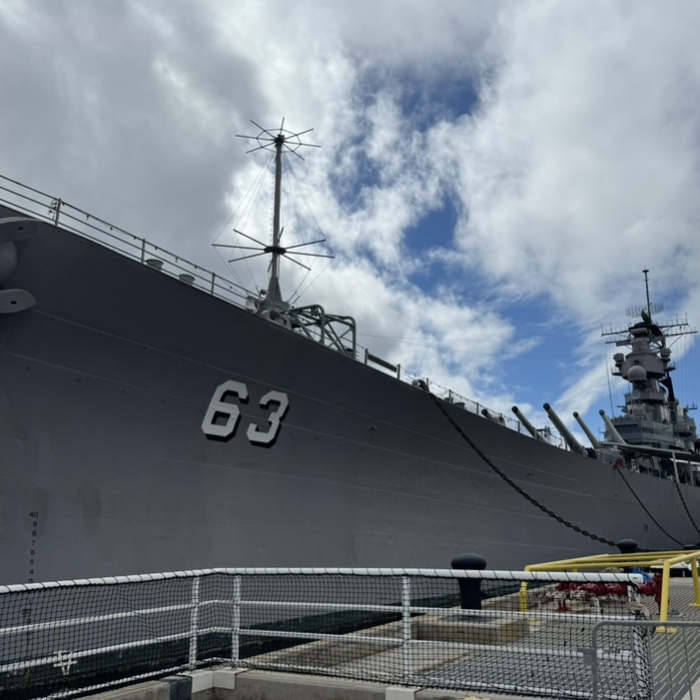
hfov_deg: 52.4
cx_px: 394
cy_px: 340
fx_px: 709
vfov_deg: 52.5
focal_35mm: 31
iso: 100
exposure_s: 1/20000
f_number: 1.78
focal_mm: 6.86
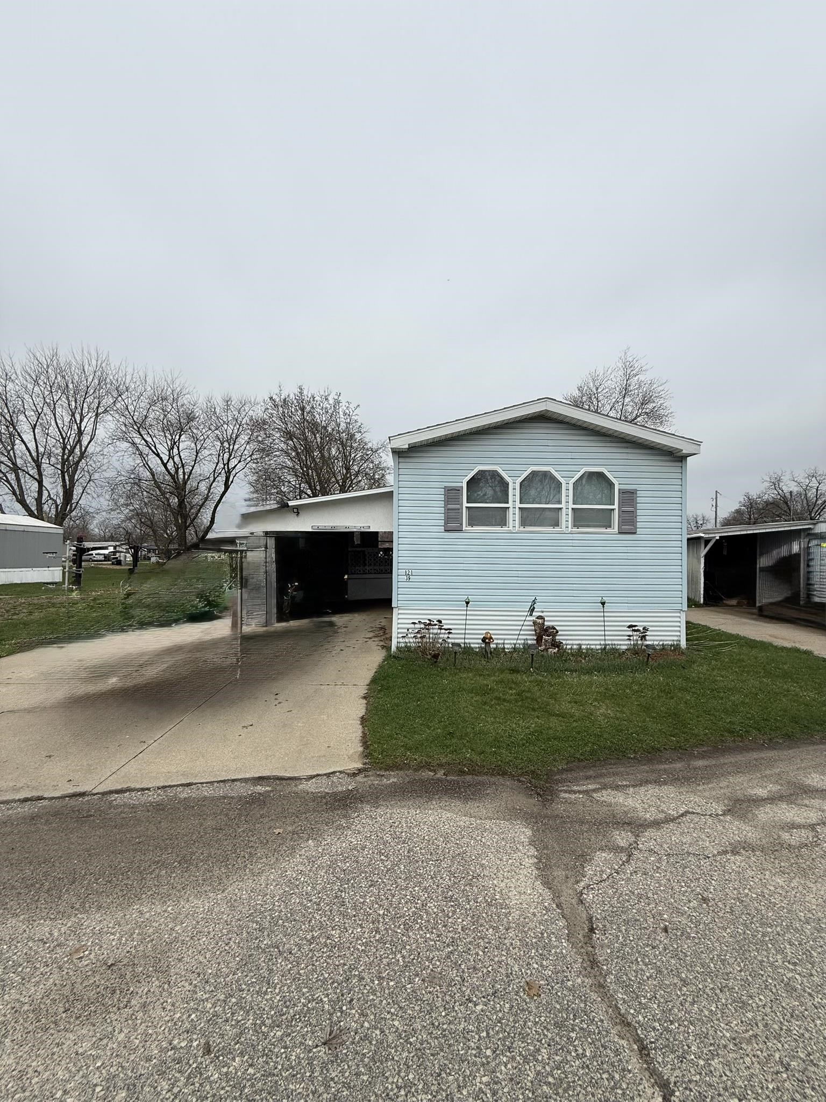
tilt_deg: +1.7
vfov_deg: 102.1
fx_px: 445
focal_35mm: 14
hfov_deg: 85.7
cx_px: 413
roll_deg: -0.4
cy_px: 551
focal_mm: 2.22
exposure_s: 1/2717
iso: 50
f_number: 2.2
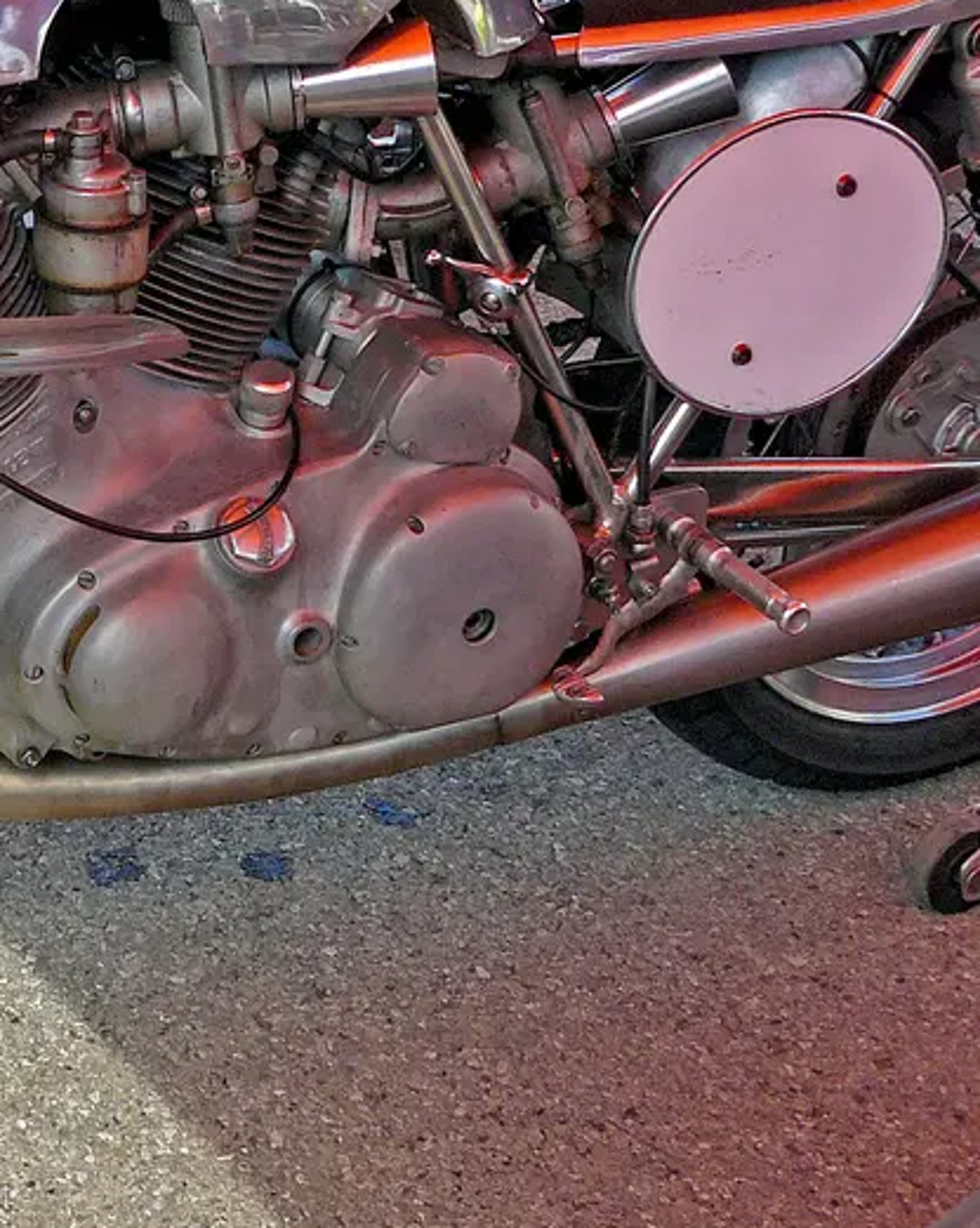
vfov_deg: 23.6
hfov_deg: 18.3
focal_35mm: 81
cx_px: -57
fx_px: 2940
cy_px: 528
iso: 100
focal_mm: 6
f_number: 4
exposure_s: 1/200
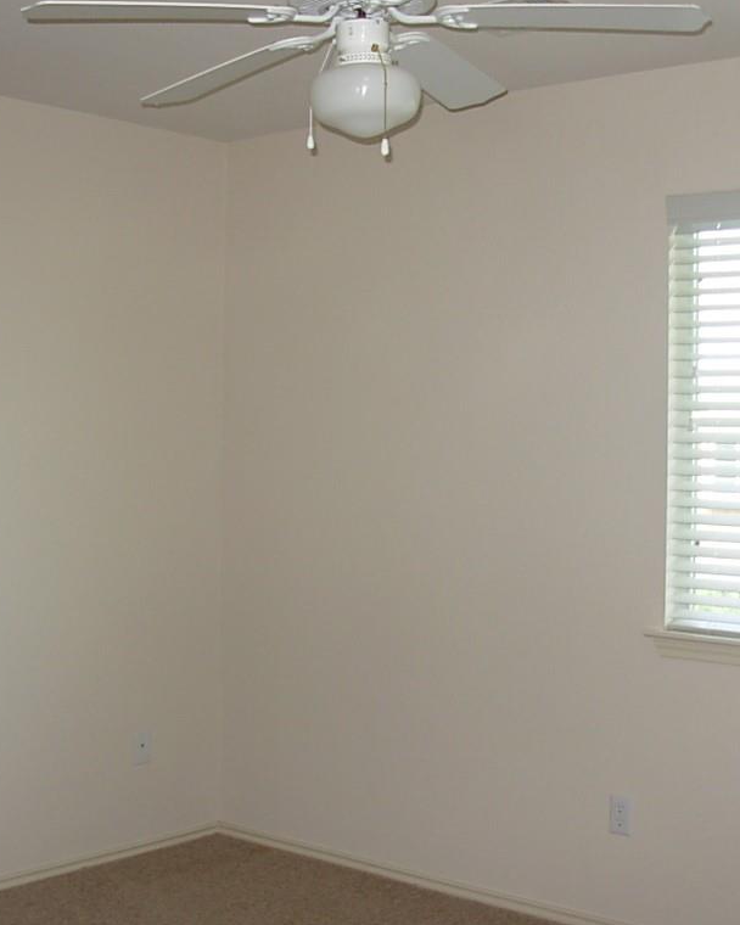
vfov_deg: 37.3
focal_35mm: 50
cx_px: 371
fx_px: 1369
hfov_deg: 30.3
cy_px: 460
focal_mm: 6.3
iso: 59
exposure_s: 1/38.1
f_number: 2.9
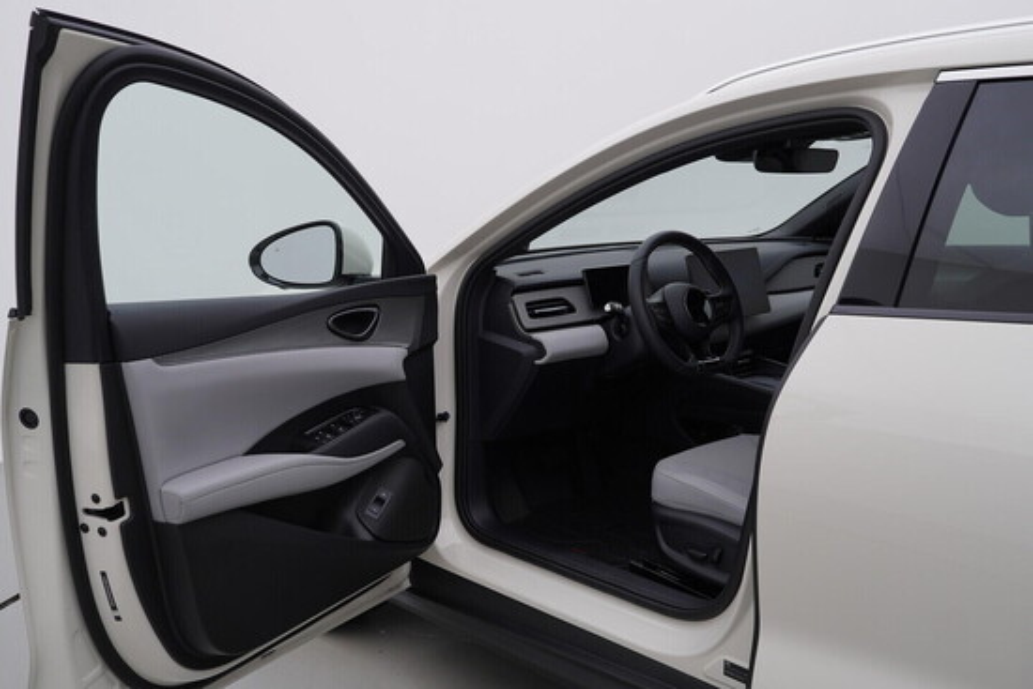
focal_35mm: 36
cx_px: 516
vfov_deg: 36.9
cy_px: 344
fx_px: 1033
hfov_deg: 53.1
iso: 125
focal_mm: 24
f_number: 4.5
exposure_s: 1/100
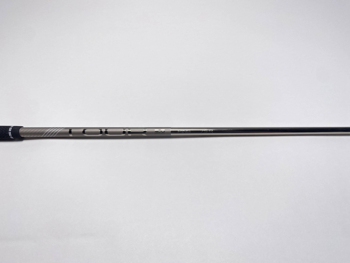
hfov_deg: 67.3
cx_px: 175
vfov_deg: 53.1
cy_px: 132
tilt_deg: -56.4
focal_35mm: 26
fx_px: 263
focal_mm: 4.25
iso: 32
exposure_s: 1/690
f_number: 1.8
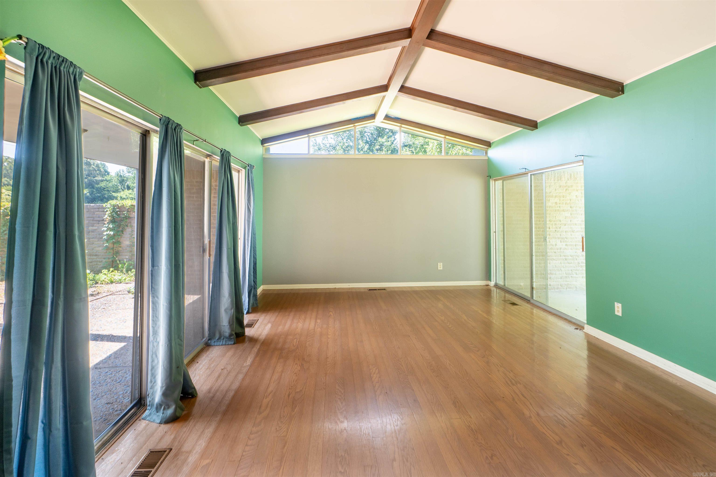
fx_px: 318
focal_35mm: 16
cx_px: 358
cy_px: 238
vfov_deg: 73.7
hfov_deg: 96.7
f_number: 8
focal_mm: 16
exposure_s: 1/125
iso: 100
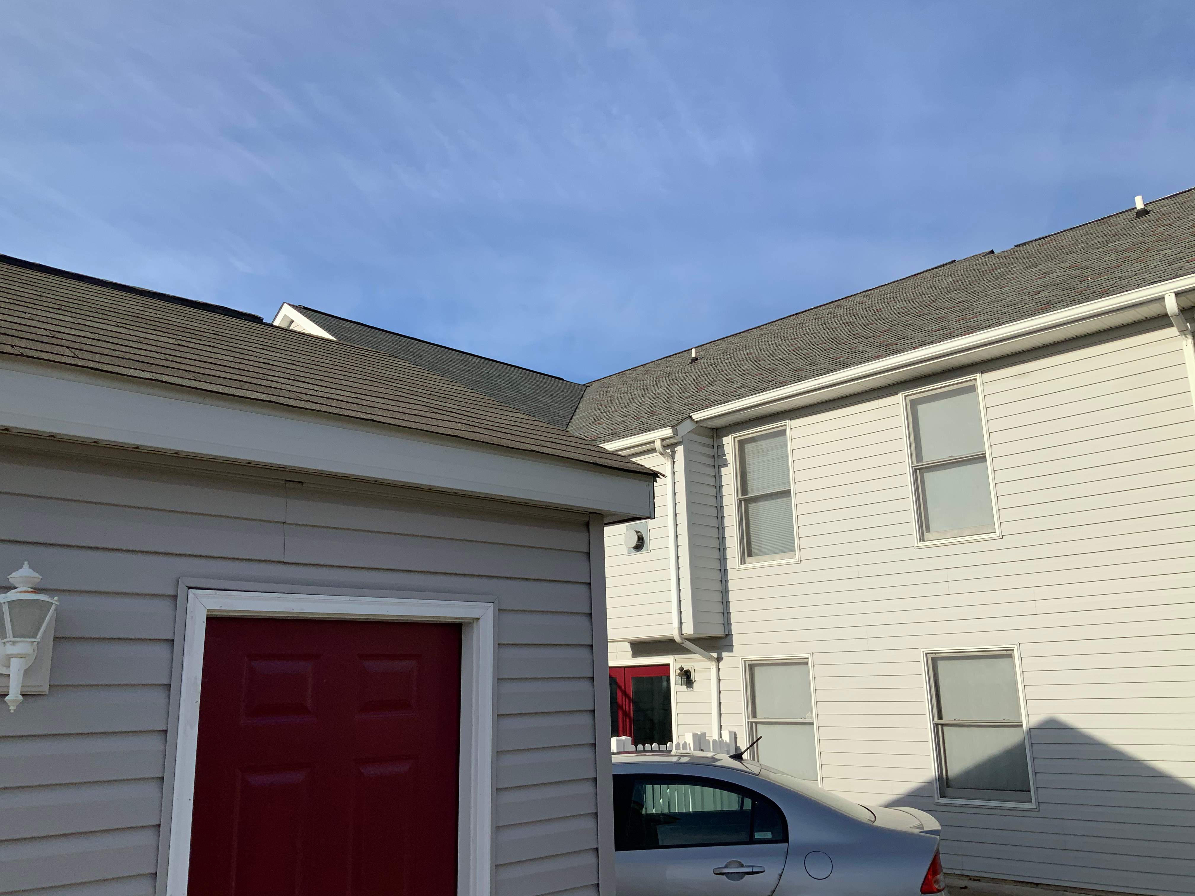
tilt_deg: +14.1
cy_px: 448
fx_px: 1001
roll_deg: +0.6
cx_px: 598
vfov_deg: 48.2
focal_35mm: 29
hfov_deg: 61.7
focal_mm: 3
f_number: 1.8
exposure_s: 1/2801
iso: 20
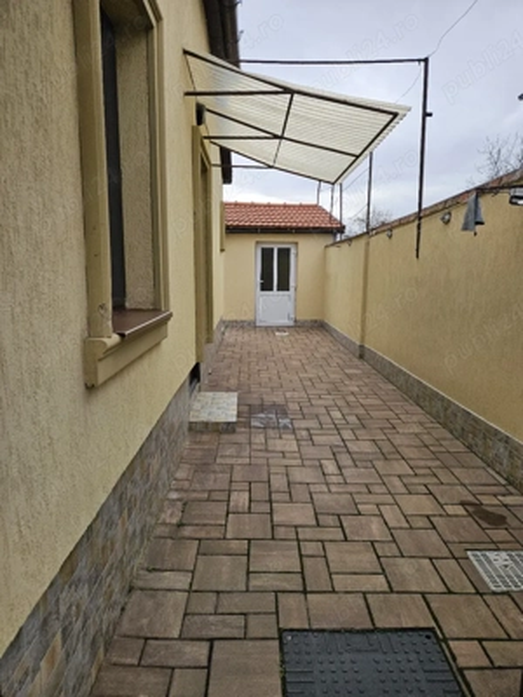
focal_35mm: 23
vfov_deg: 73.9
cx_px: 262
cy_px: 348
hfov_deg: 58.9
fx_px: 463
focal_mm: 5.4
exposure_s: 1/2000
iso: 64
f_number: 1.8
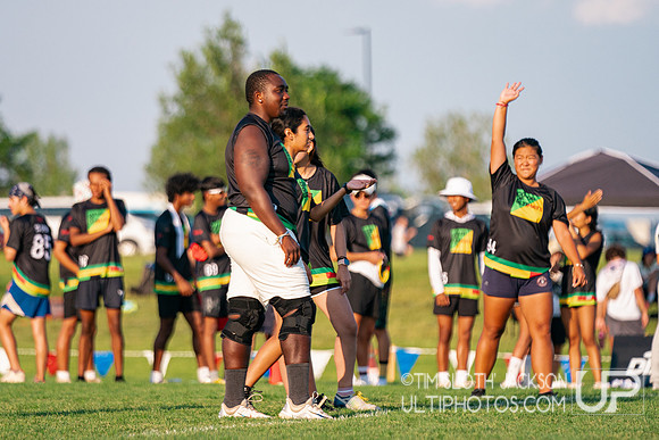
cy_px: 200
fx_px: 5130
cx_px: 284
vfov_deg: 4.9
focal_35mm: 280
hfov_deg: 7.4
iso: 500
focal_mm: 200
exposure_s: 1/4000
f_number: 2.8
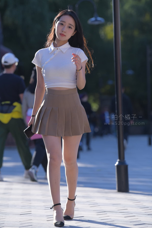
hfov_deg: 8.5
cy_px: 113
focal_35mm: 161
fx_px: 1019
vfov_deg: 12.8
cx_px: 76
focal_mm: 160
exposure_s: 1/1000
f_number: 4
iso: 250
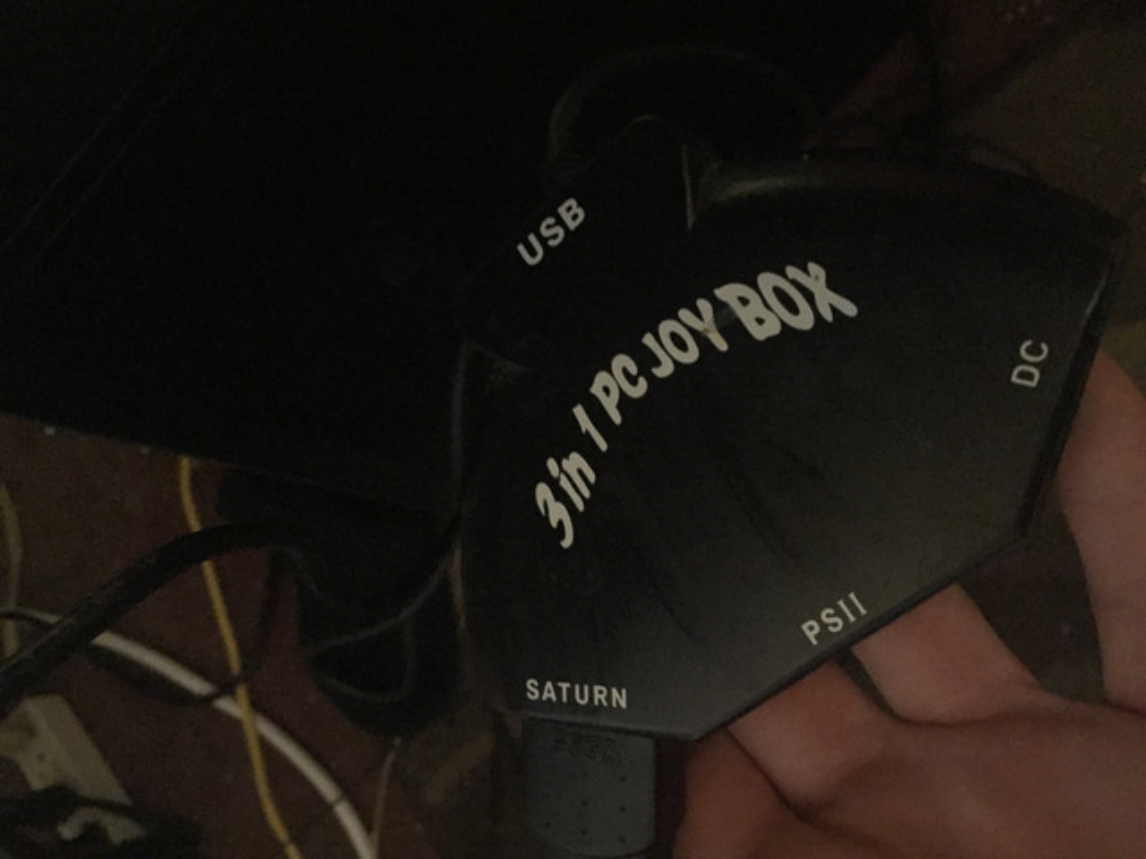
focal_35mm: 29
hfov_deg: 61.7
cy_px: 430
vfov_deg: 48.2
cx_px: 573
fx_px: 960
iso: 2000
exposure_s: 1/15
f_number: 2.2
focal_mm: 4.15
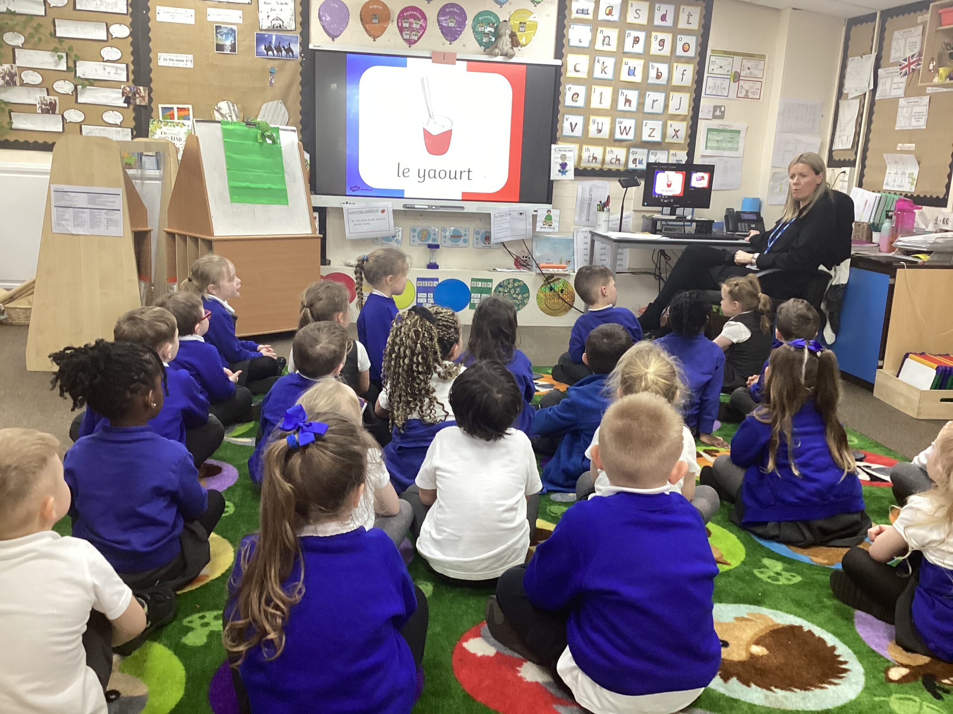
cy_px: 357
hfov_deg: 58.4
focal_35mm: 31
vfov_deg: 45.4
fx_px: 853
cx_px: 476
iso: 125
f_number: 2.4
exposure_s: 1/50
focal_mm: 3.3
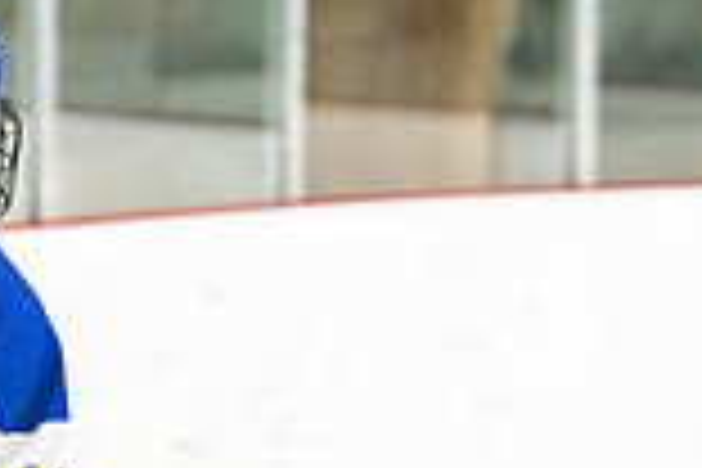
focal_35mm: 567
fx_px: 11056
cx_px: -181
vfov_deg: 2.4
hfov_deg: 3.6
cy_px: 1093
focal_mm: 116
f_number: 2.8
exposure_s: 1/800
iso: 3200
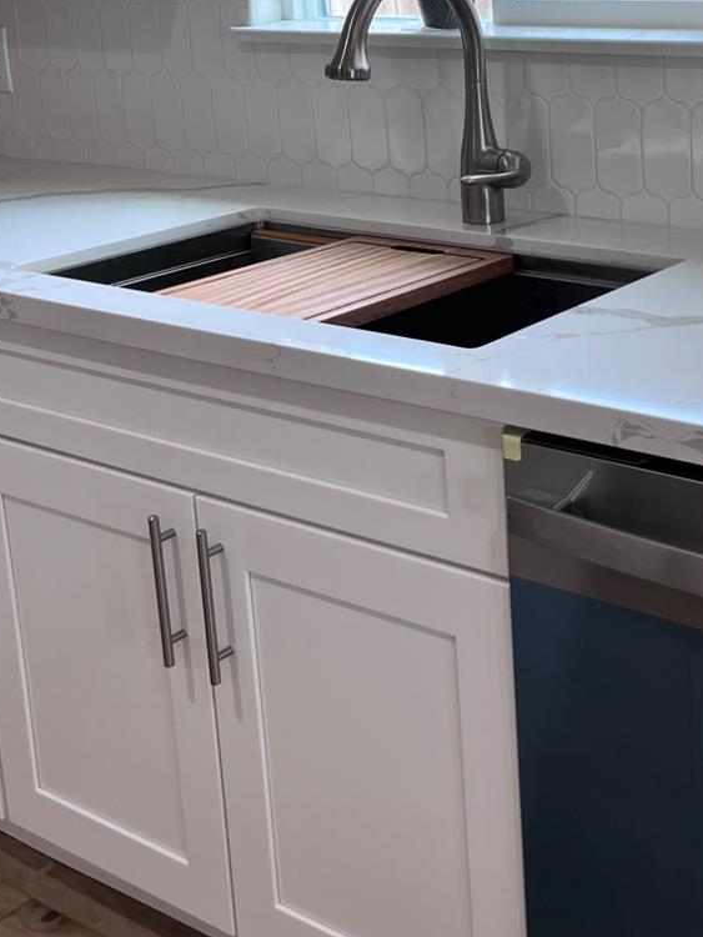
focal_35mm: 52
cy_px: 236
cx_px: 584
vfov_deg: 36.0
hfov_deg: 27.4
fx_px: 1407
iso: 64
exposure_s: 1/120
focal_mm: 5.1
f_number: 1.6
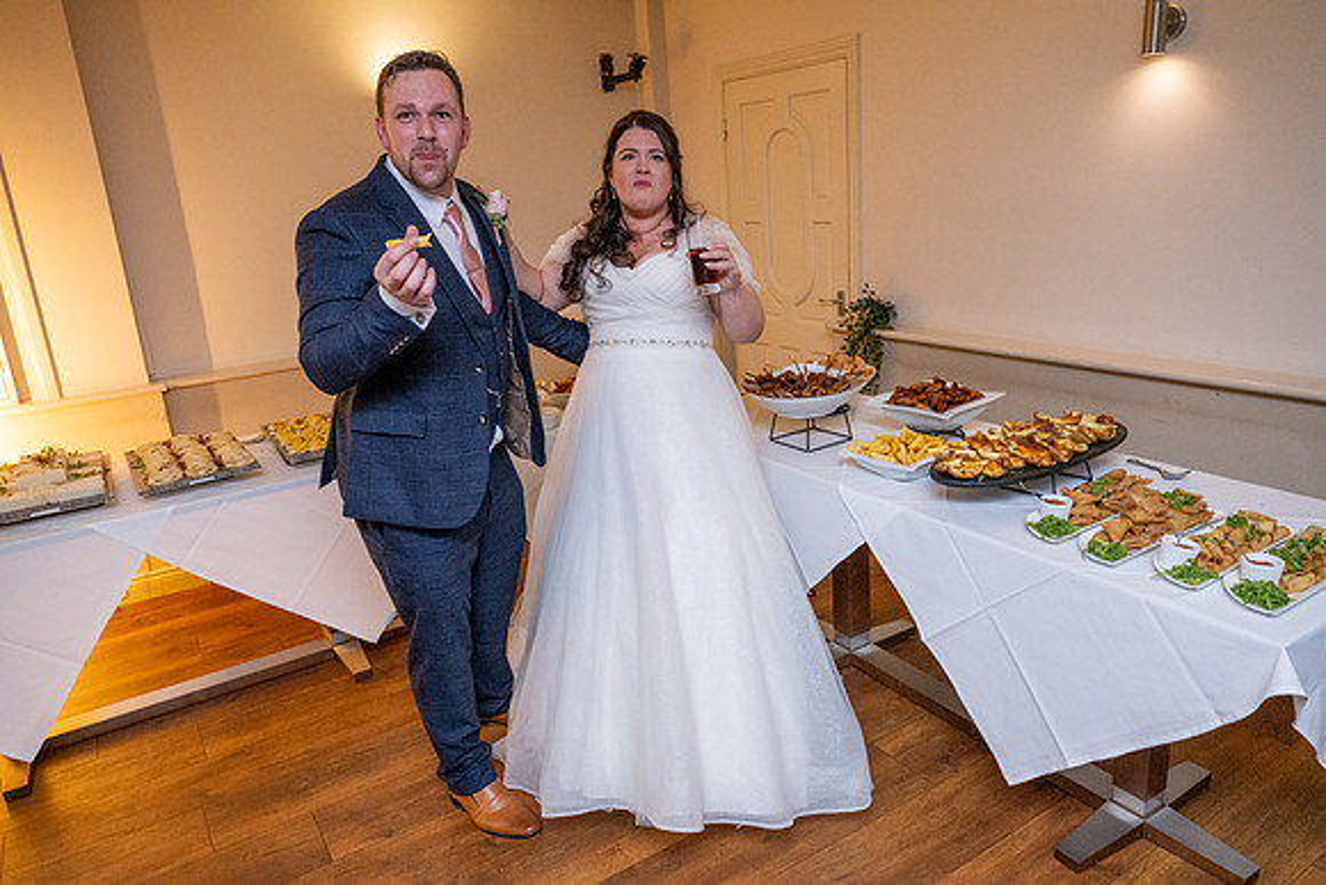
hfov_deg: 70.4
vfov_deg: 50.4
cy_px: 442
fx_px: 939
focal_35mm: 26
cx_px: 663
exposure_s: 1/100
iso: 3200
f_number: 4.5
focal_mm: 25.5
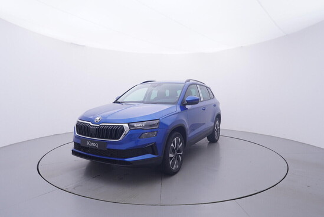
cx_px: 162
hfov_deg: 77.3
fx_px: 203
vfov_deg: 56.2
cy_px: 108
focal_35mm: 22
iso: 200
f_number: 5
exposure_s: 1/80
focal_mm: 15
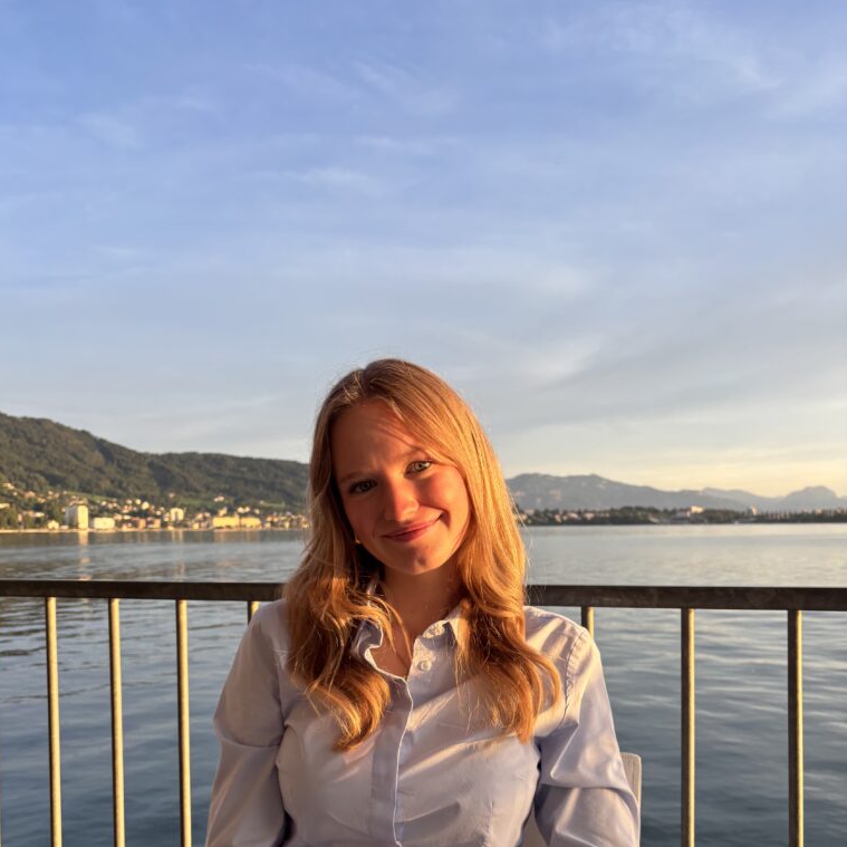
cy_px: 549
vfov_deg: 51.8
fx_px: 858
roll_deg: -0.5
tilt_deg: -1.8
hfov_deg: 52.5
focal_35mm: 31
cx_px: 422
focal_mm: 5.96
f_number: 1.6
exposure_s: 1/565
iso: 50
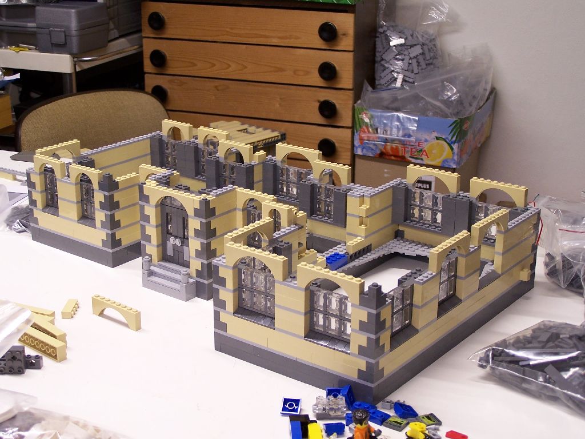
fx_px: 997
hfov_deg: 32.7
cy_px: 220
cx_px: 292
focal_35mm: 59
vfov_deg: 24.8
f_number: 3.1
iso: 80
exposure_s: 1/8
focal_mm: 9.8
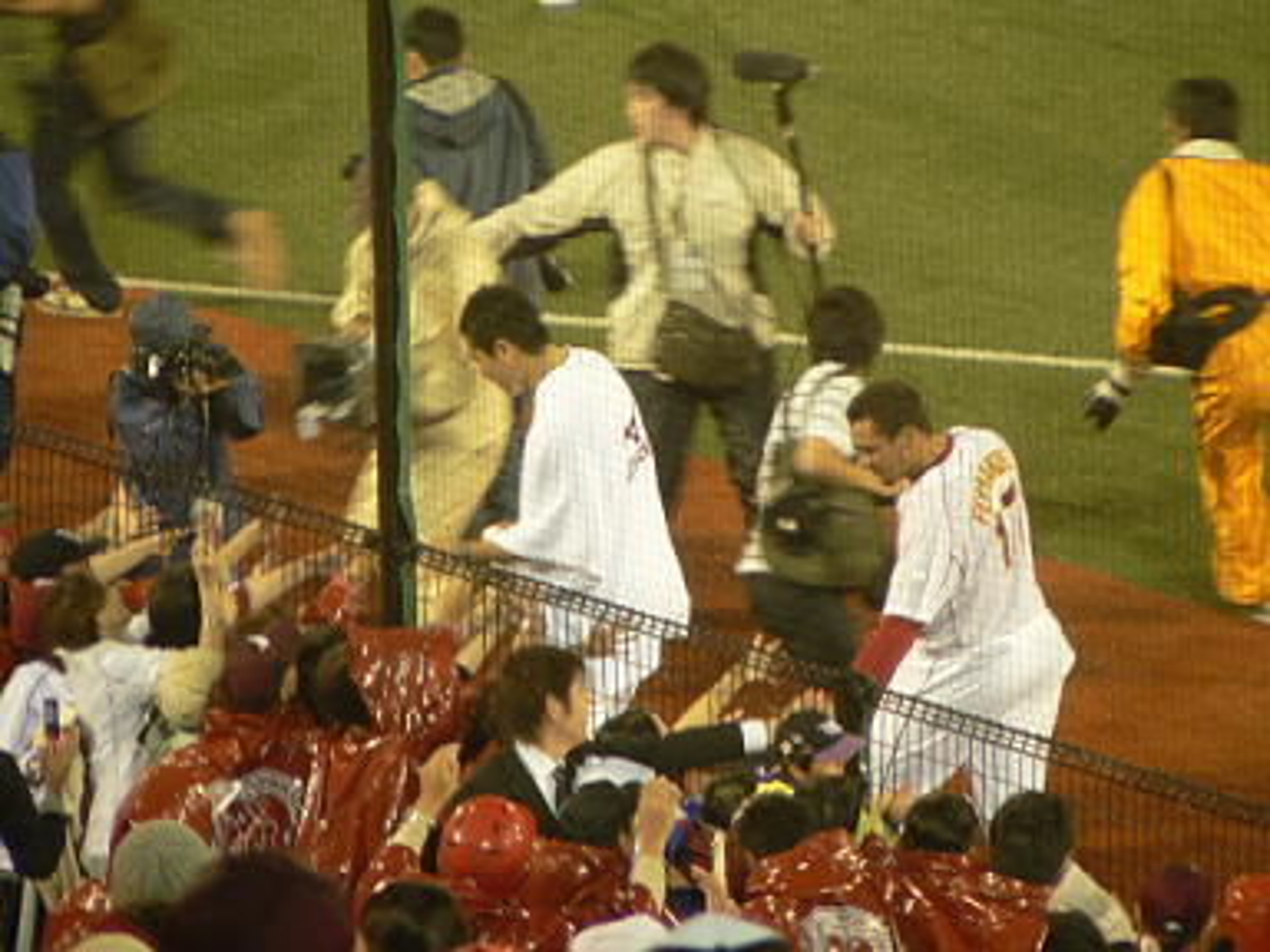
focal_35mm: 432
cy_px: 476
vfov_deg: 3.4
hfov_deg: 4.6
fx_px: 15849
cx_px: 635
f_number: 3.3
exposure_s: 1/30
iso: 200
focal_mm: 72
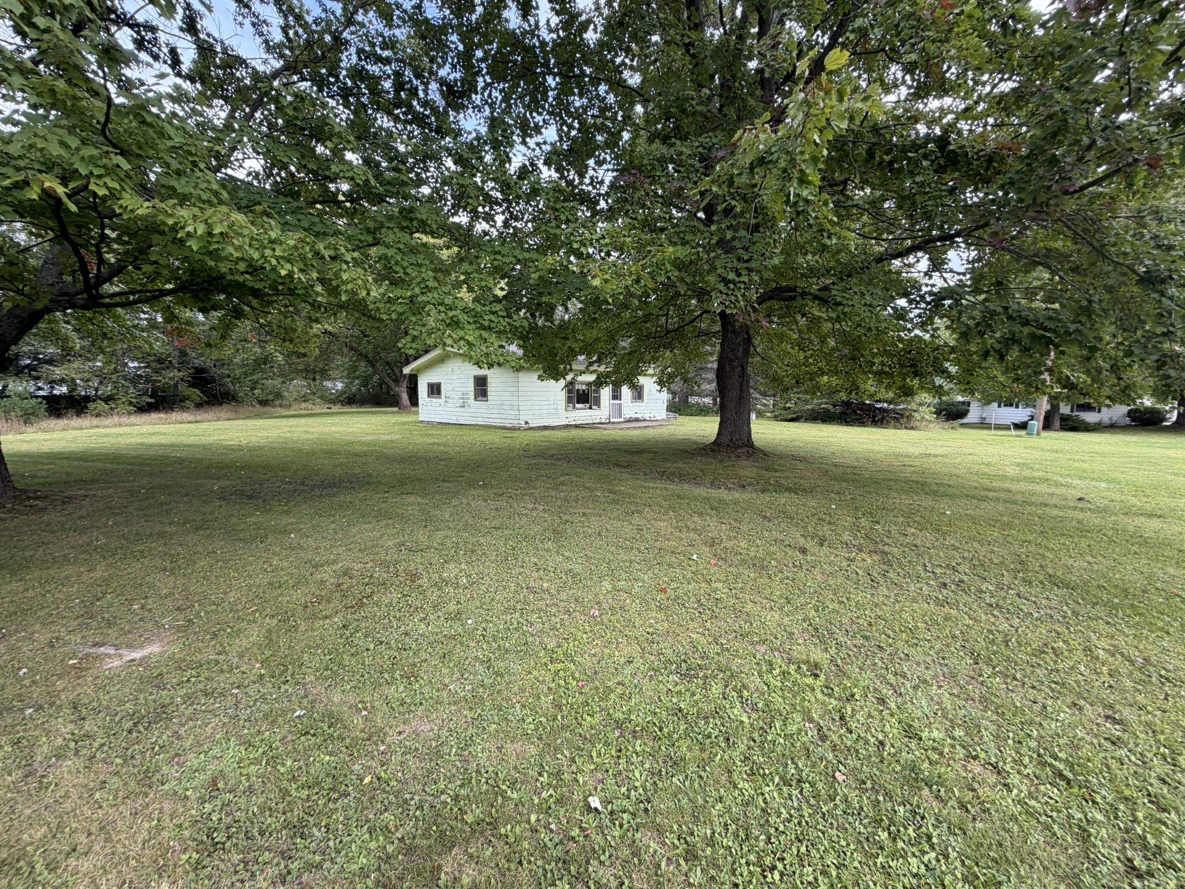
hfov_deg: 102.1
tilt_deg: -4.9
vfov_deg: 85.7
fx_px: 479
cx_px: 592
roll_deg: -1.8
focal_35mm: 14
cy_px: 444
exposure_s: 1/127
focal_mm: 2.22
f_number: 2.2
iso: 40
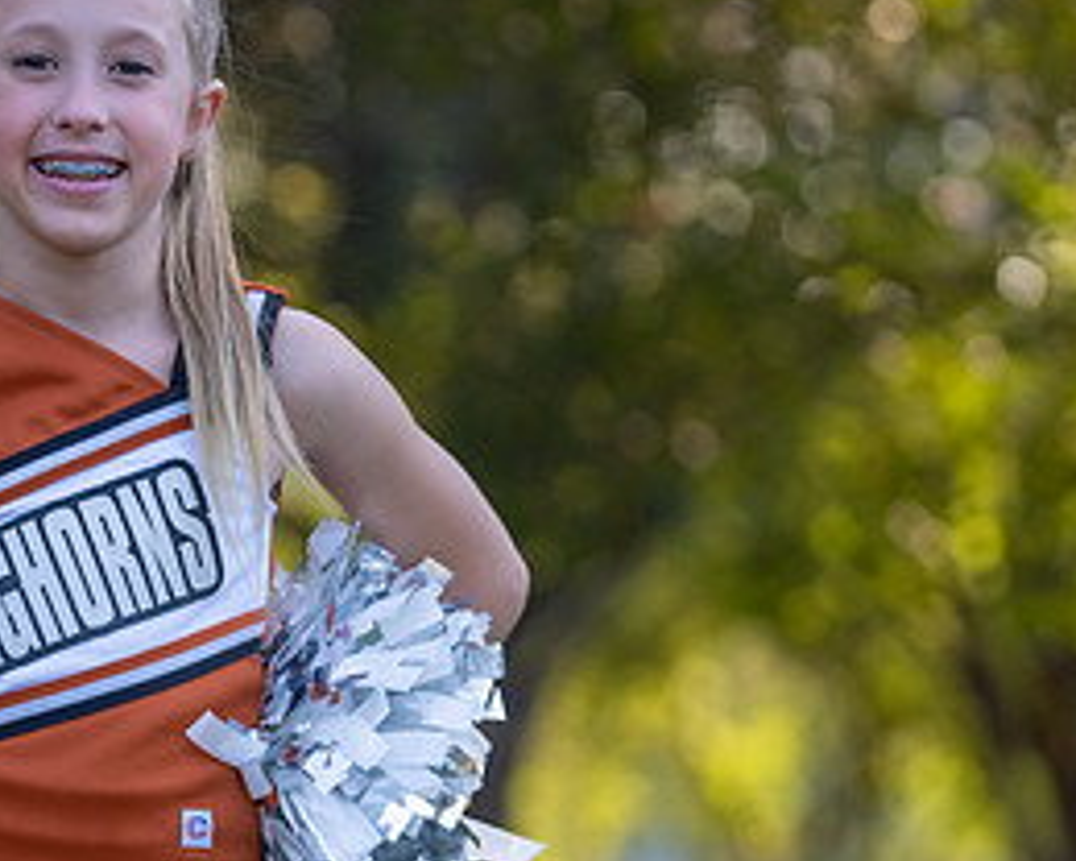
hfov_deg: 7.7
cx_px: 90
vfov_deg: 6.2
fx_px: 7961
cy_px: 549
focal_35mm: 250
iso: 200
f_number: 2.8
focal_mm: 95
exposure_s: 1/320
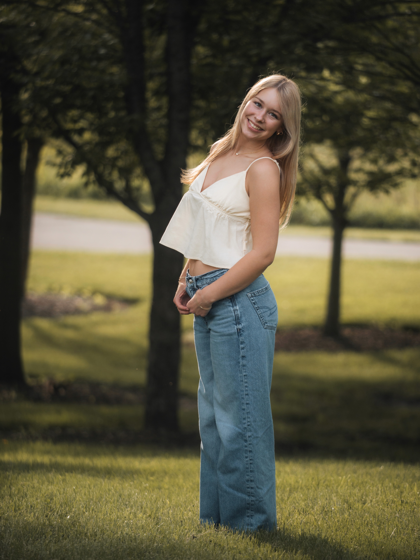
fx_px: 4576
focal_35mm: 283
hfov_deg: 5.3
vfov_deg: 7.0
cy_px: 280
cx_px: 210
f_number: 2.8
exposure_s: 1/640
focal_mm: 130
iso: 200
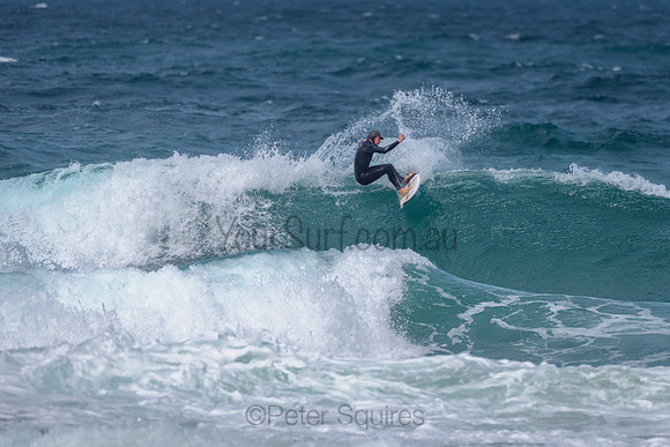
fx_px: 11417
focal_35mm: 613
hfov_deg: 3.4
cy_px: 173
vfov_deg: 2.2
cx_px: 411
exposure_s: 1/2000
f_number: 5.6
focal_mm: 500
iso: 100
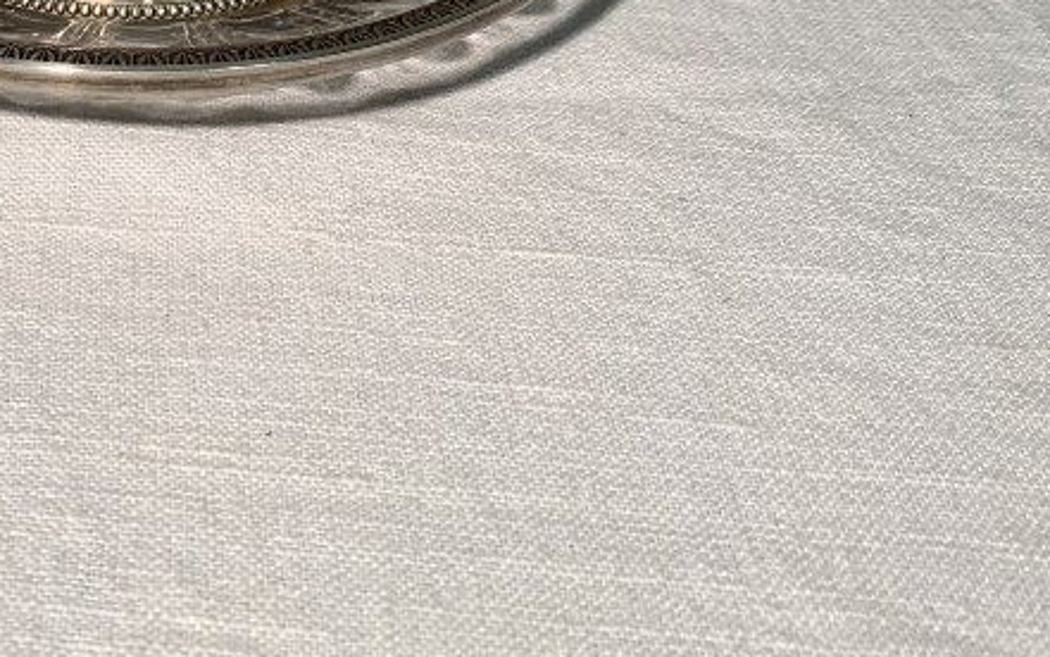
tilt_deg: -22.0
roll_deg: -1.0
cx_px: 240
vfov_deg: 16.0
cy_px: -319
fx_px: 2147
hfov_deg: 27.0
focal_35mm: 75
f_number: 1.8
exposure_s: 1/116
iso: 25
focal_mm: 4.25
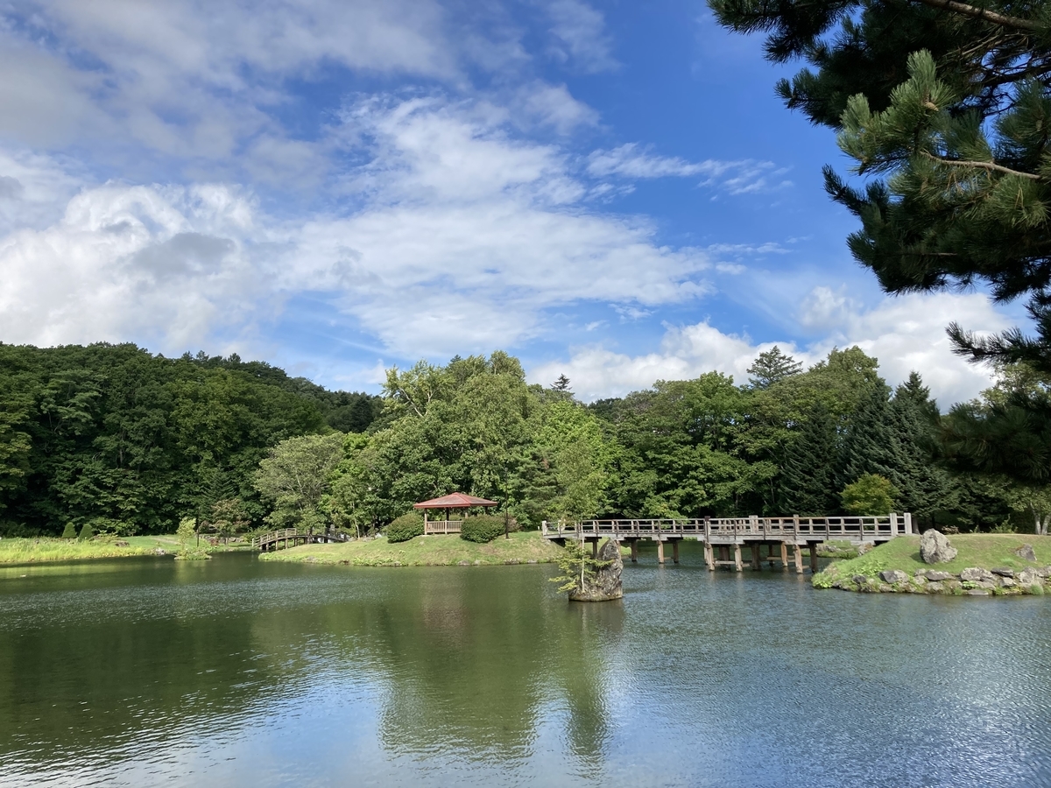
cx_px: 526
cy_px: 394
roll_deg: +1.0
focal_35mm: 28
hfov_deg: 63.4
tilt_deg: +9.0
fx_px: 850
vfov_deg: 49.7
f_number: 1.8
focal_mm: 3.99
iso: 25
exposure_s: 1/2404
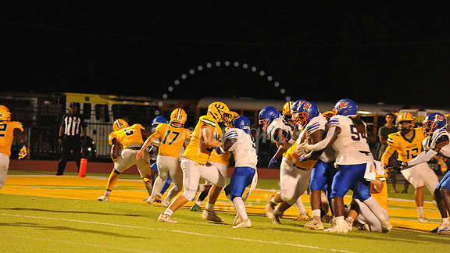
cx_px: 226
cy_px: 135
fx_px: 2518
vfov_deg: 5.8
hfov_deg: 10.2
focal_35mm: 211
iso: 3200
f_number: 4.5
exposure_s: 1/160
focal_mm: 200
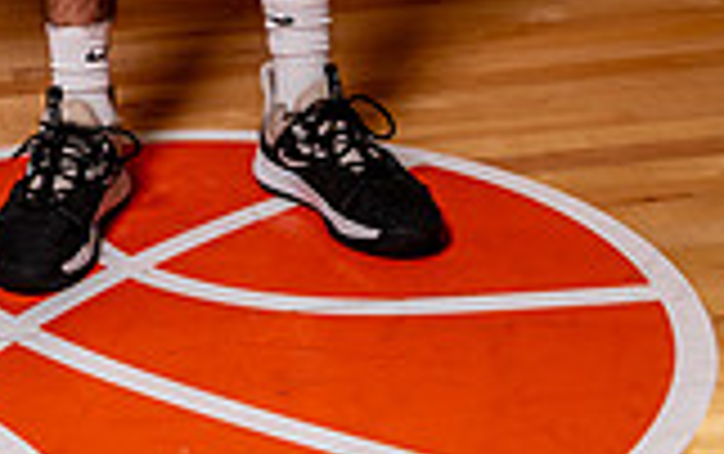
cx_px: 108
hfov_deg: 18.5
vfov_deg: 10.5
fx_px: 2192
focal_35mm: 111
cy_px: -548
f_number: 6.3
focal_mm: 39
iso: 100
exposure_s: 1/125
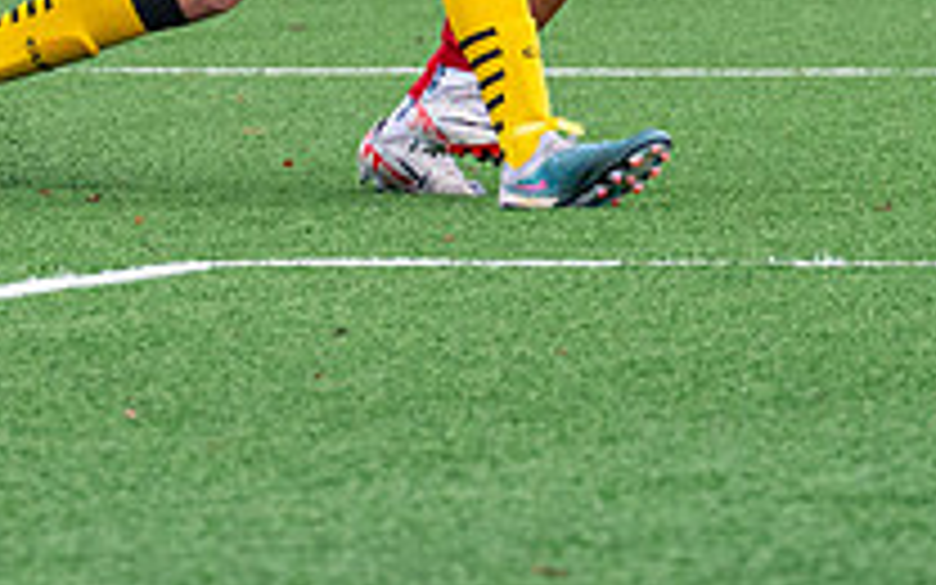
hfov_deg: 2.4
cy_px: -385
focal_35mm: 865
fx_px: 22065
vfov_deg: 1.5
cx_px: 352
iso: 800
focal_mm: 145
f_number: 4
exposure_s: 1/1600
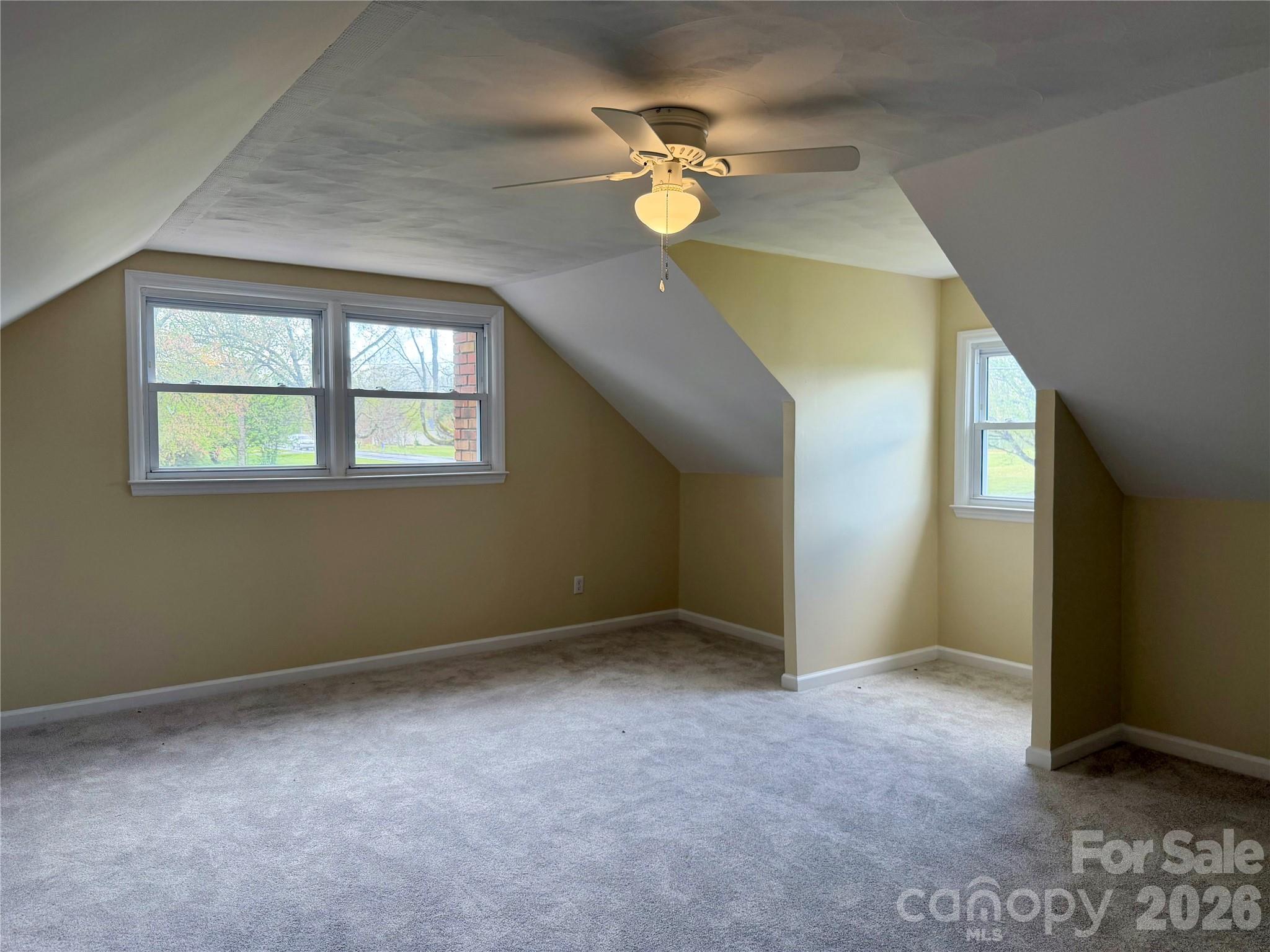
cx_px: 635
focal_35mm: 24
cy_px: 476
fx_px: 881
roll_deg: +0.3
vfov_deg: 56.8
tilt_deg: -2.5
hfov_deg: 71.6
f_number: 1.78
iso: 125
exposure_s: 1/208
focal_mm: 6.76
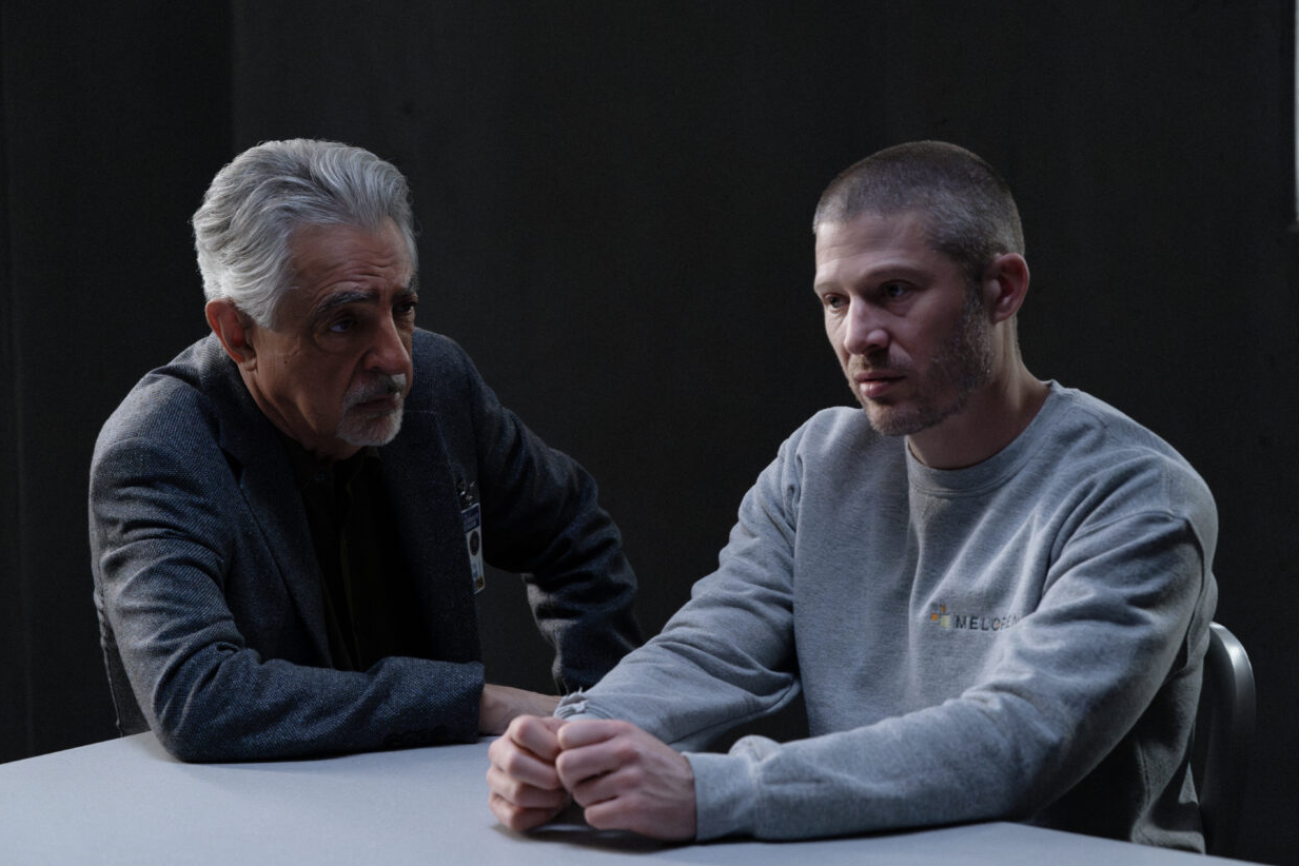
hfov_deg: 19.3
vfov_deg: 12.9
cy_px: 455
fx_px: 3825
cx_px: 634
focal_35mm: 106
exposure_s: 1/160
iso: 8000
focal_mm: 99
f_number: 5
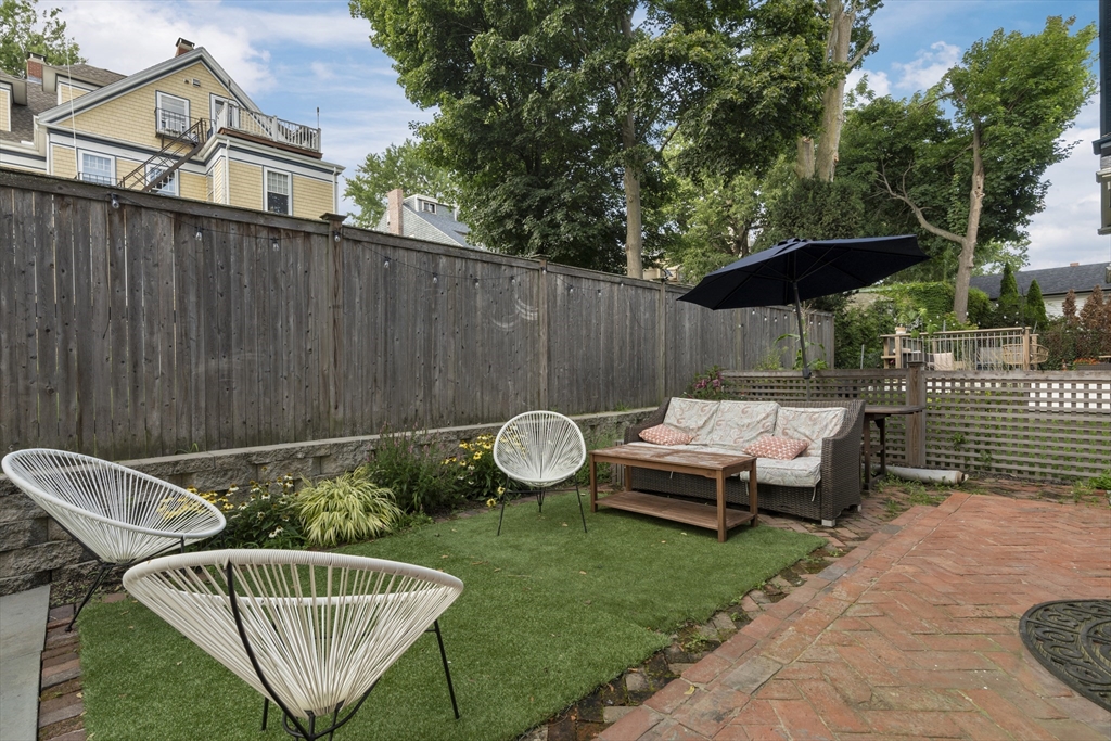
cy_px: 370
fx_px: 525
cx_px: 556
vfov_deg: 70.5
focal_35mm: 17
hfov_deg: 93.3
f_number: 11
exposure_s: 1/15
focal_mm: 17
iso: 320
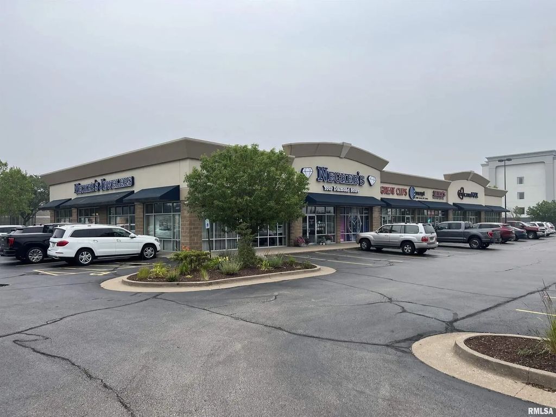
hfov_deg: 67.3
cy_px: 208
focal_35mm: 26
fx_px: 418
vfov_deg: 53.1
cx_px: 278
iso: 50
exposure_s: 1/3968
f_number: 1.5
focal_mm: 5.7
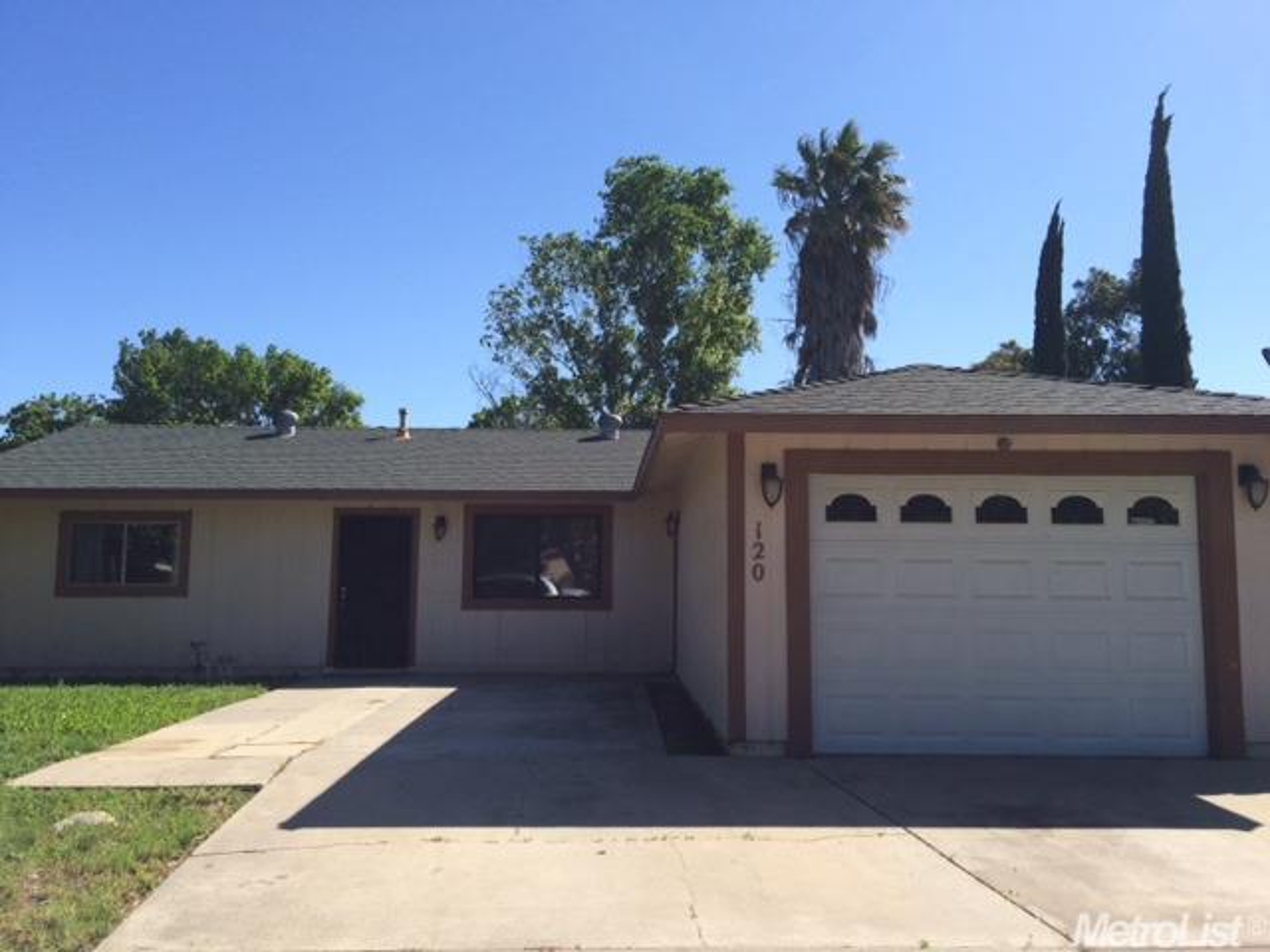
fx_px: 1064
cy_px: 476
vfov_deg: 48.2
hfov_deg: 61.7
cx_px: 635
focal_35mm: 29
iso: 32
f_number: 2.2
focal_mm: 4.15
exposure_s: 1/1709
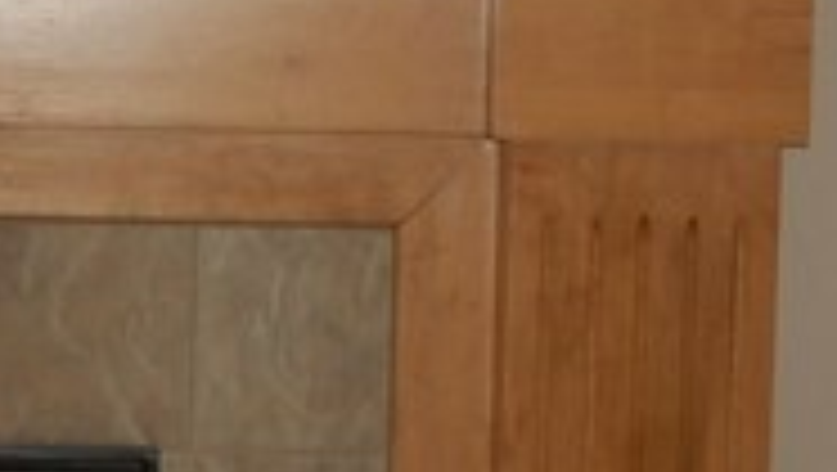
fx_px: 5488
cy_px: 198
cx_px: -200
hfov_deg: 8.6
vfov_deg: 4.9
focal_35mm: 247
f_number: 4
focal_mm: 27
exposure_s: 1/60
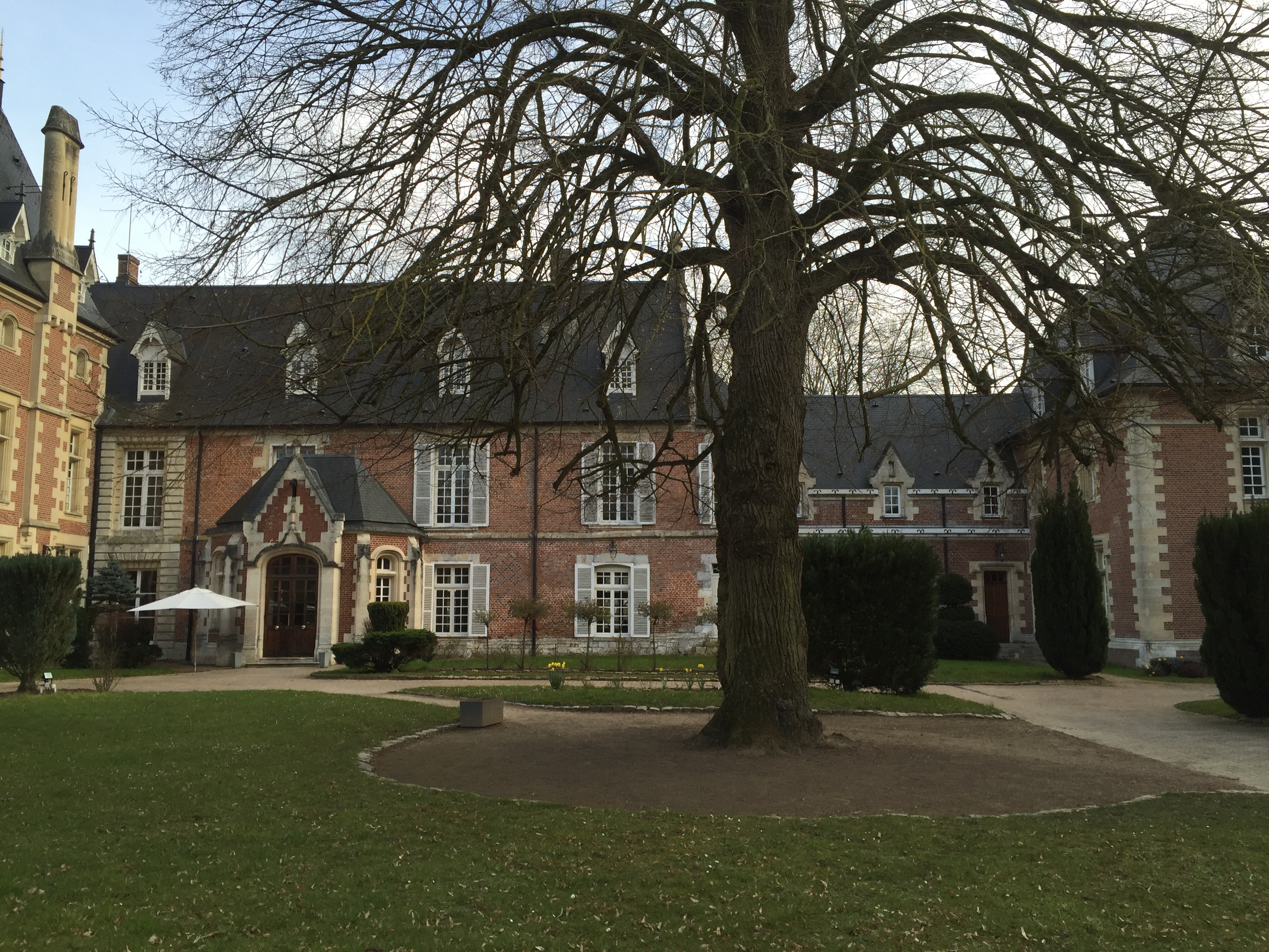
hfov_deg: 61.7
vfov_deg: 48.2
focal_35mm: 29
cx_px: 634
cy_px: 476
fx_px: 1063
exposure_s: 1/488
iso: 32
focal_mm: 4.15
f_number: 2.2
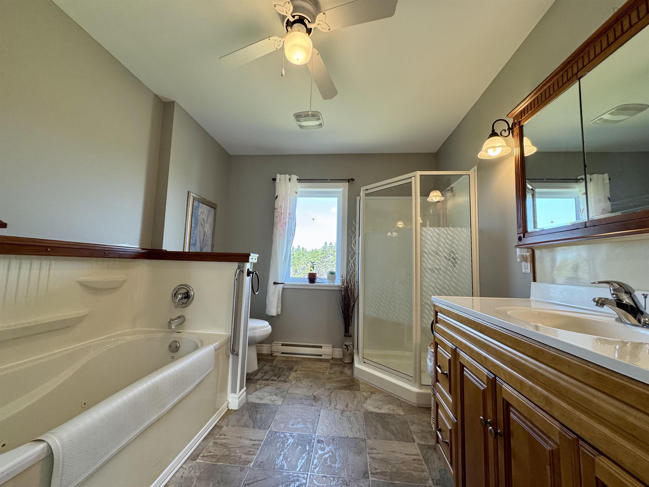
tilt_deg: +5.0
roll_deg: -0.5
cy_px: 244
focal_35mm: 14
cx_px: 324
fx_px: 262
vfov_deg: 85.7
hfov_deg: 102.1
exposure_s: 1/120
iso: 160
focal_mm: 2.22
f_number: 2.2
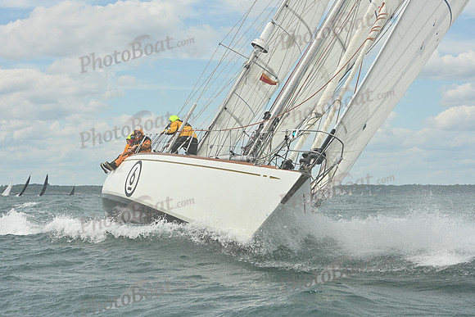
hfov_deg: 21.5
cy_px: 158
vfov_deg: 14.4
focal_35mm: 95
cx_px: 238
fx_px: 1254
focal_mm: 95
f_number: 11
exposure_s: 1/1250
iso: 320
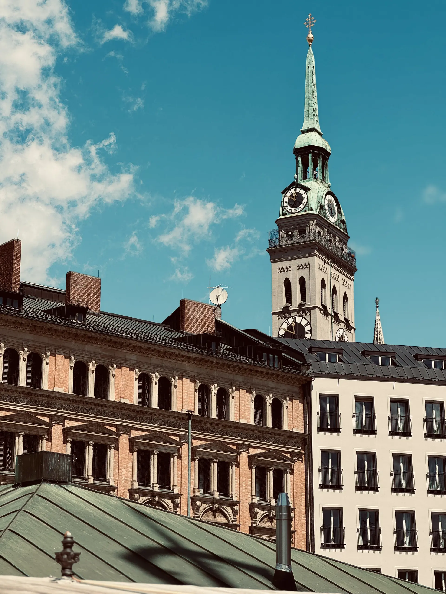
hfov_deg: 19.1
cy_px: 297
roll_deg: +0.3
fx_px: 1323
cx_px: 223
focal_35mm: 77
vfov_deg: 25.3
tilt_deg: +17.1
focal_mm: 9
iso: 25
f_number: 2.8
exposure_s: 1/1292
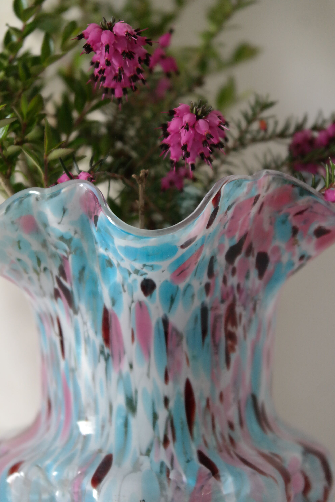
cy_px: 251
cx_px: 168
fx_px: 1075
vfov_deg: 26.3
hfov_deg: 17.7
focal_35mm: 77
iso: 1600
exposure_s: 1/80
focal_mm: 50
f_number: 5.6
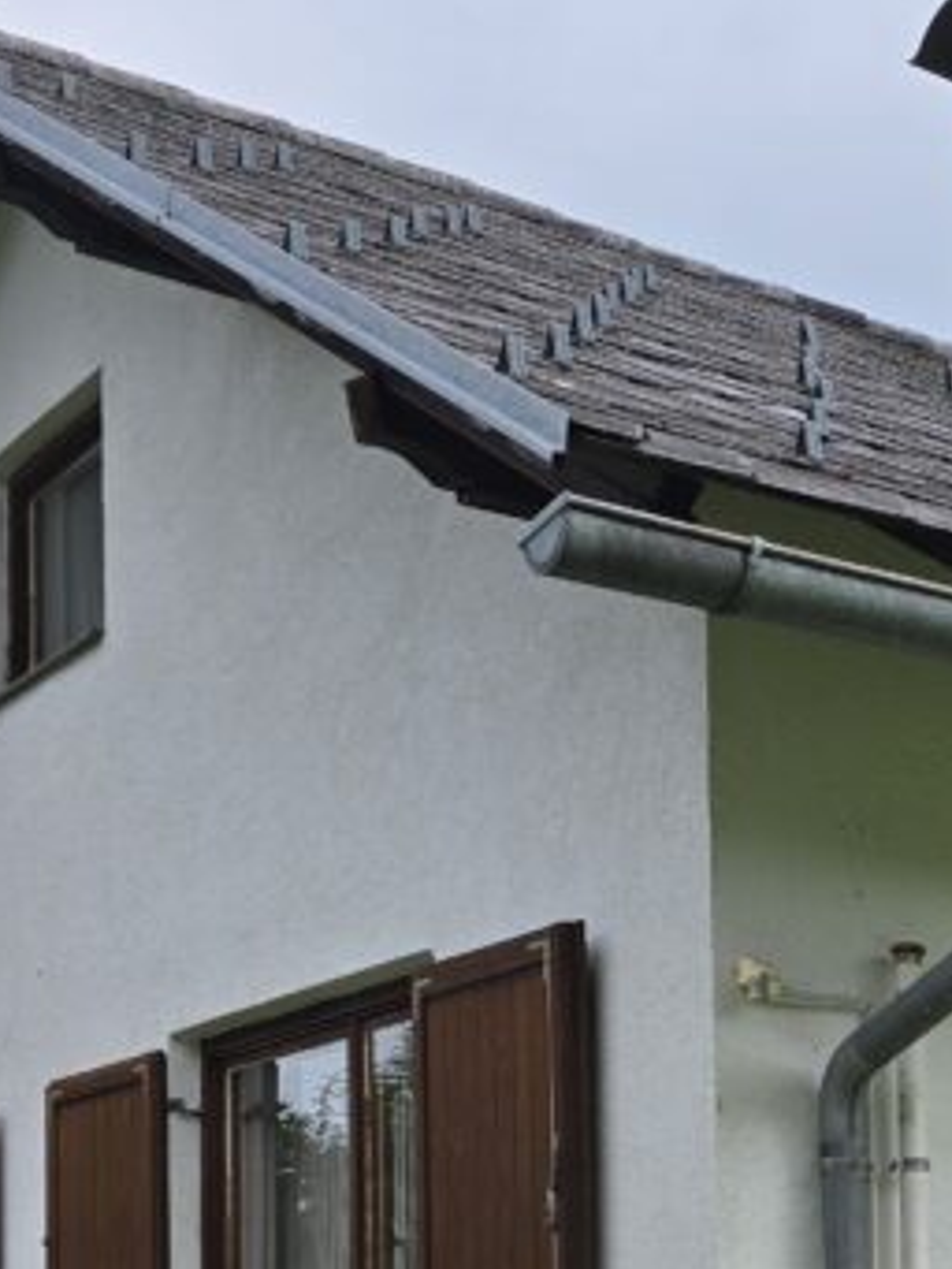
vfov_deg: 26.6
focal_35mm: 69
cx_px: 1227
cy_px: 1276
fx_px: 2529
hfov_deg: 19.7
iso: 12
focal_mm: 6.3
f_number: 1.7
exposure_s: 1/521
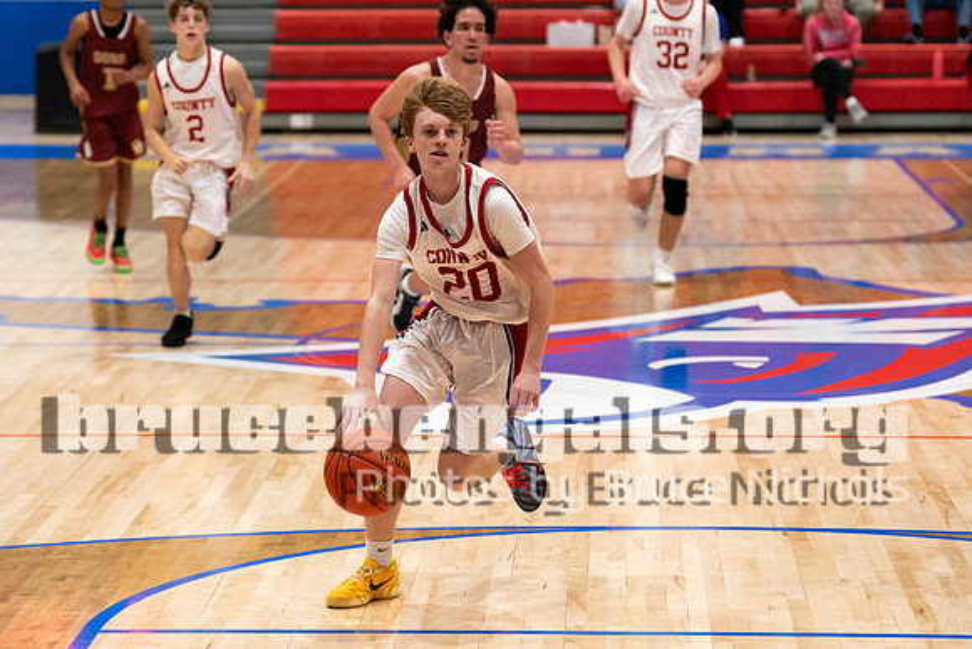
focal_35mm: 141
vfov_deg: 9.7
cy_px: 232
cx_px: 445
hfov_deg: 14.6
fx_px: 3805
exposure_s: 1/1000
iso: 4000
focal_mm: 100
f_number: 2.8
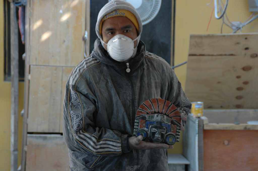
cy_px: 86
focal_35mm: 138
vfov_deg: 9.9
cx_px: 129
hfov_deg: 14.9
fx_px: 988
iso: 400
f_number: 6
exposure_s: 1/60
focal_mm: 92
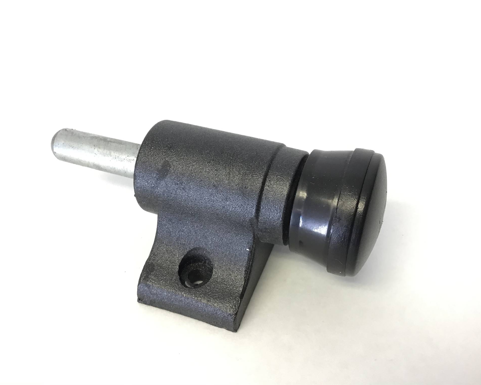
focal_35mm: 33
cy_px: 189
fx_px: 470
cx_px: 224
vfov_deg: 44.5
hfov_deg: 54.2
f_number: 2.4
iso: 32
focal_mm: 3.3
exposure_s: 1/30
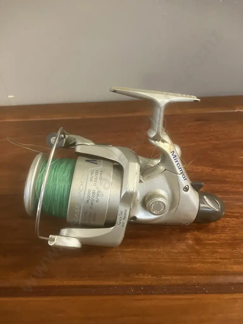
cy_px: 162
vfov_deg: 63.4
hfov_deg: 49.7
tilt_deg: -36.3
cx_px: 122
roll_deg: +4.4
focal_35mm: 28
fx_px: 262
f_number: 1.8
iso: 320
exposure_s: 1/33
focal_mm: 3.99
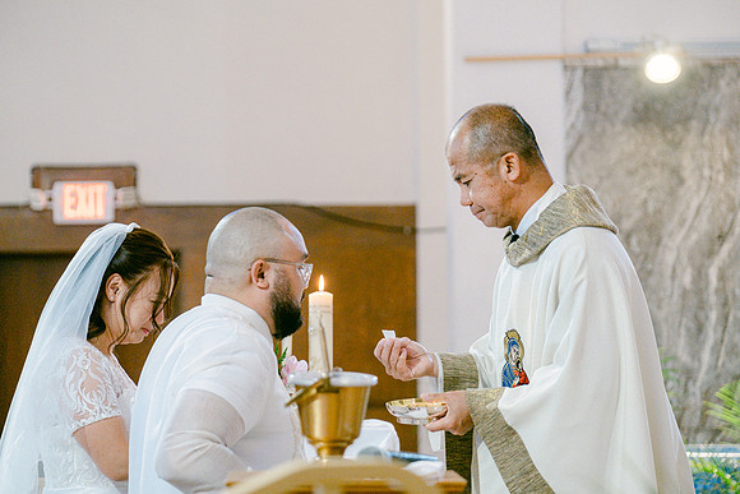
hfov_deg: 14.0
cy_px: 247
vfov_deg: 9.3
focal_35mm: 147
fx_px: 3022
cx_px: 370
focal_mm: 98.2
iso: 2500
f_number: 2.8
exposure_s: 1/125
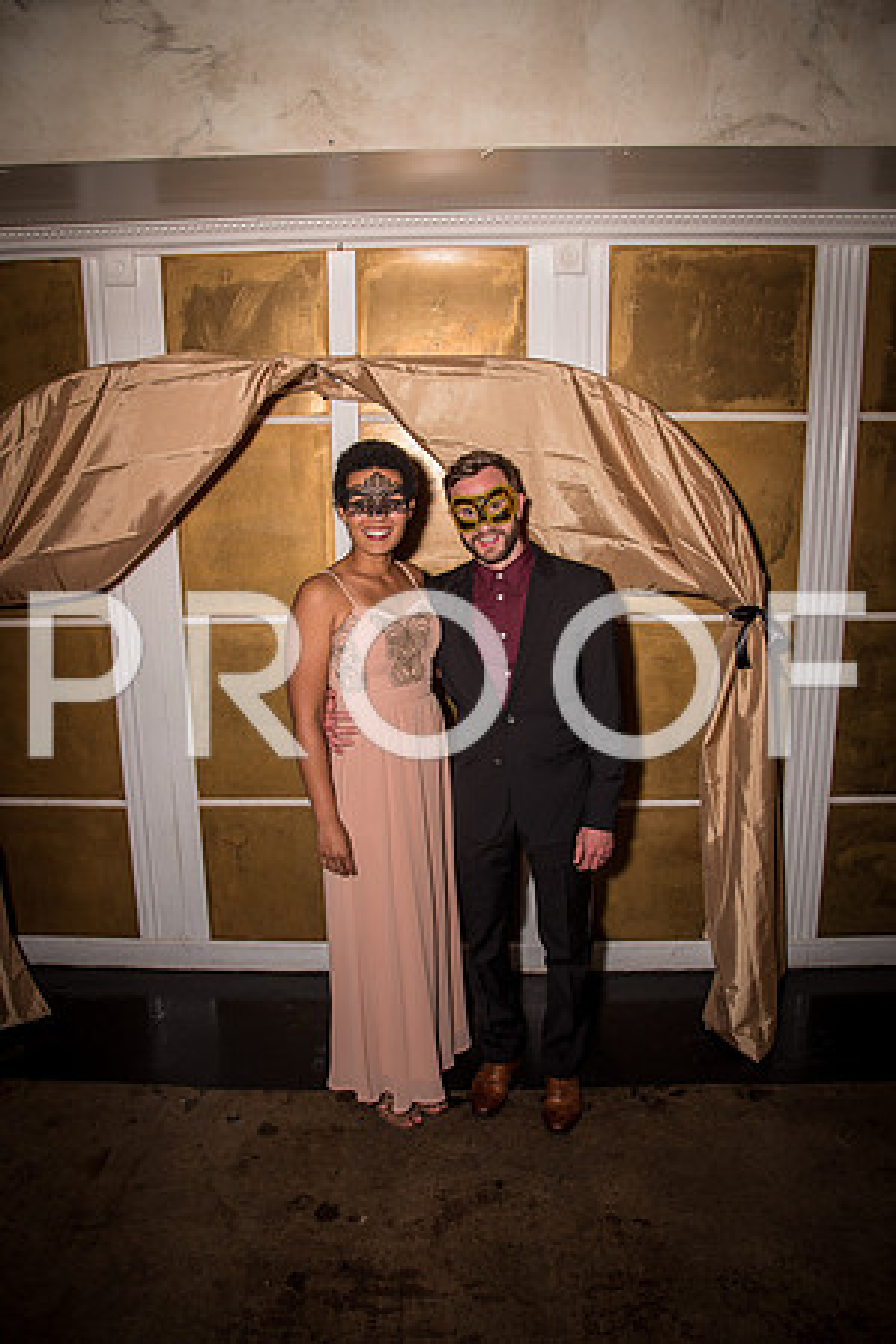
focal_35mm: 24
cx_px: 448
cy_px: 672
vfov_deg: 73.7
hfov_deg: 53.1
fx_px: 896
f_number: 7.1
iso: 200
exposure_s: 1/60
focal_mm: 24
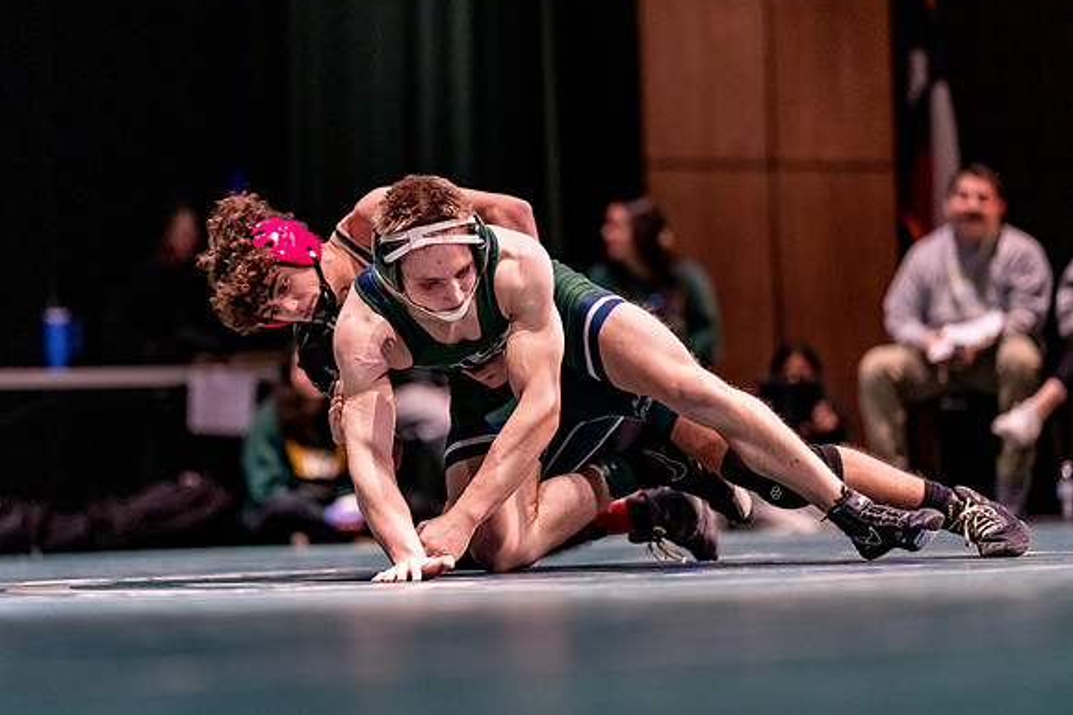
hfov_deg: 13.4
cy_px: 333
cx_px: 496
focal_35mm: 153
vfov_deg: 9.0
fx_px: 4559
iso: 2000
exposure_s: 1/640
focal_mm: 135
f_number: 1.8
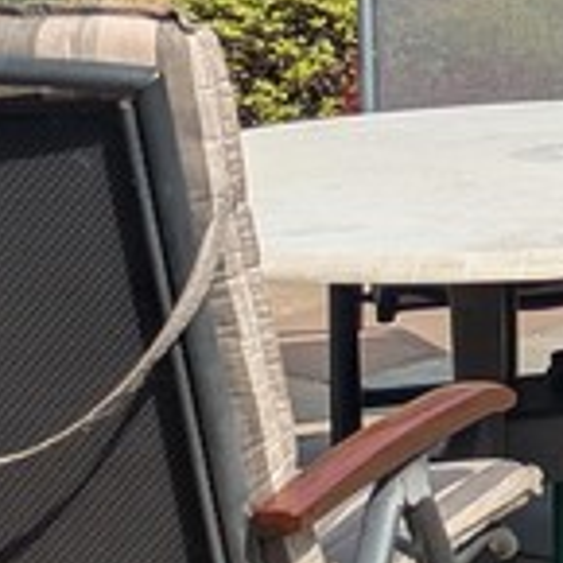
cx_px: 1522
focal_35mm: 156
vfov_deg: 11.0
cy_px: -107
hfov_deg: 9.5
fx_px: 2871
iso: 49
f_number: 1.89
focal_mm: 5.43
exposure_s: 1/1616
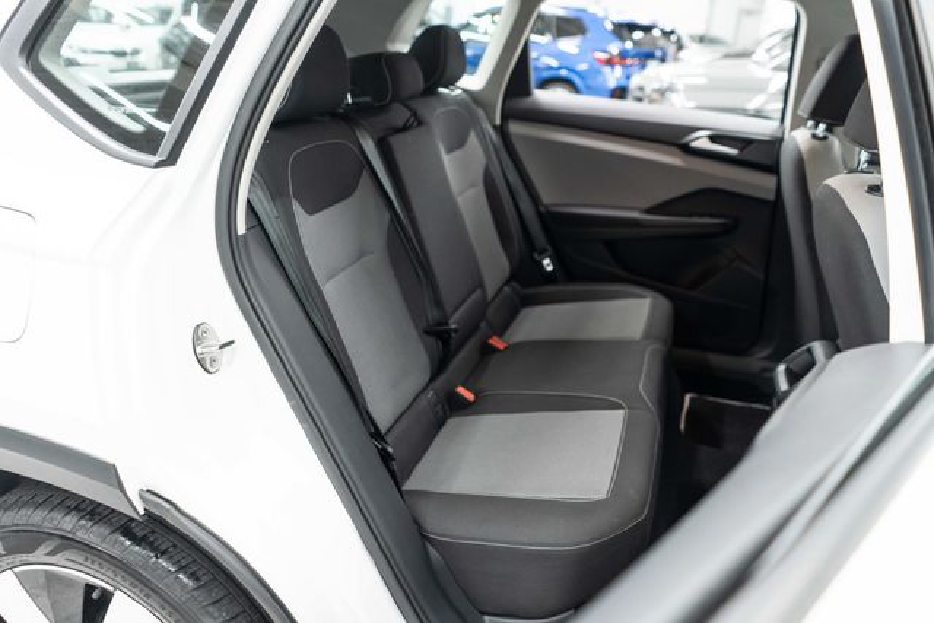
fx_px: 727
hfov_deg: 65.5
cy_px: 312
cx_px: 467
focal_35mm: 28
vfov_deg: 46.4
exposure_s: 1/50
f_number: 3.2
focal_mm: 28
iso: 800
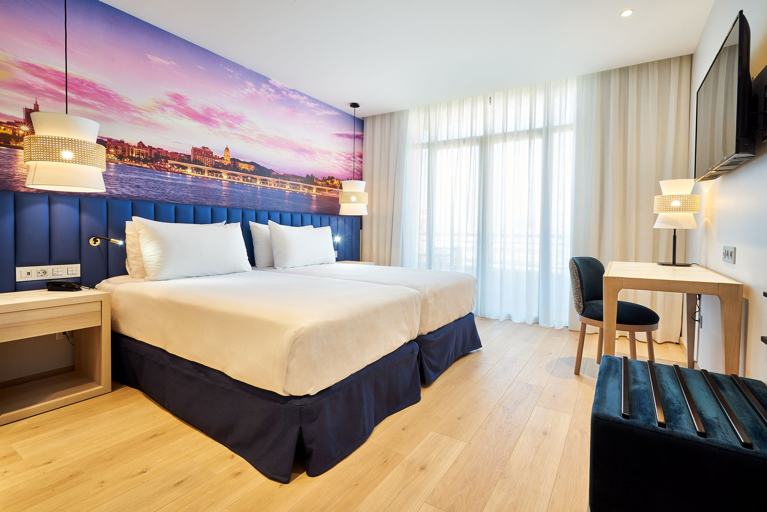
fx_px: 341
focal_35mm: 16
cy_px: 256
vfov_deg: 73.8
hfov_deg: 96.7
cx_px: 384
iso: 100
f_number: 11
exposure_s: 1
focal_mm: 16
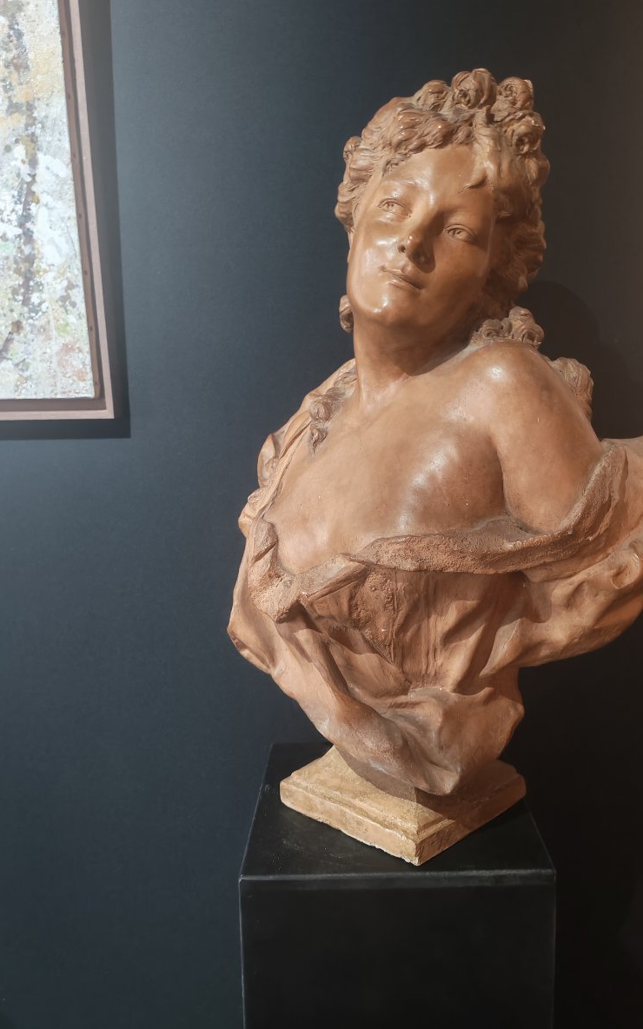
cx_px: 375
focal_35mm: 29
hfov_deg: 43.0
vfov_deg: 64.6
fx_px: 813
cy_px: 518
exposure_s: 1/50
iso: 1250
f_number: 1.9
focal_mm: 6.12
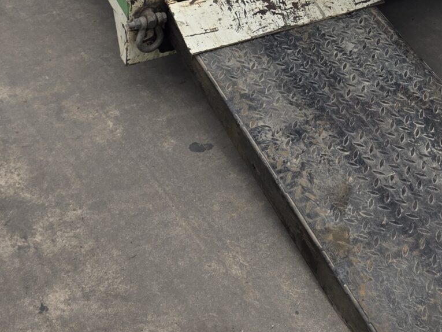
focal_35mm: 77
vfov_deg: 17.2
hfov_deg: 24.7
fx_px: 983
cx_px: 379
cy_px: -168
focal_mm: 6.3
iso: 80
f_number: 1.7
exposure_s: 1/5153
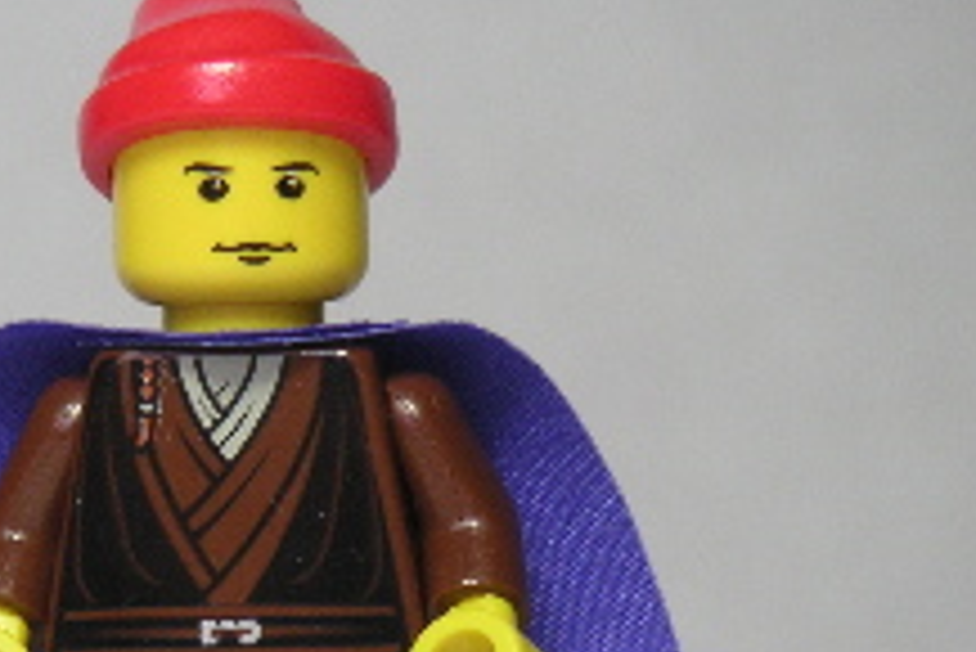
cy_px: 526
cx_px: 245
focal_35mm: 226
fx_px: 6131
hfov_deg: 9.1
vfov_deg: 6.1
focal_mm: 17.1
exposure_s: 1/111
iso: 100
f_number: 3.6
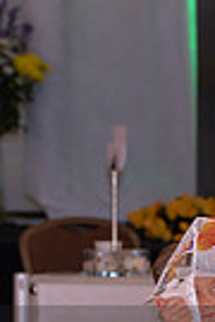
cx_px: 269
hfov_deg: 1.6
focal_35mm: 858
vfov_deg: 2.4
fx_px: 7686
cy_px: 386
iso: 2000
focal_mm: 200
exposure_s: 1/250
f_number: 5.6
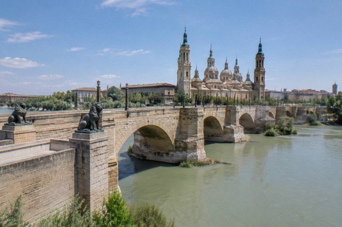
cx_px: 171
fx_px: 446
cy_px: 114
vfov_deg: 28.6
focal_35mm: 47
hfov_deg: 41.9
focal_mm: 47
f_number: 7.1
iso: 320
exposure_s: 1/1000
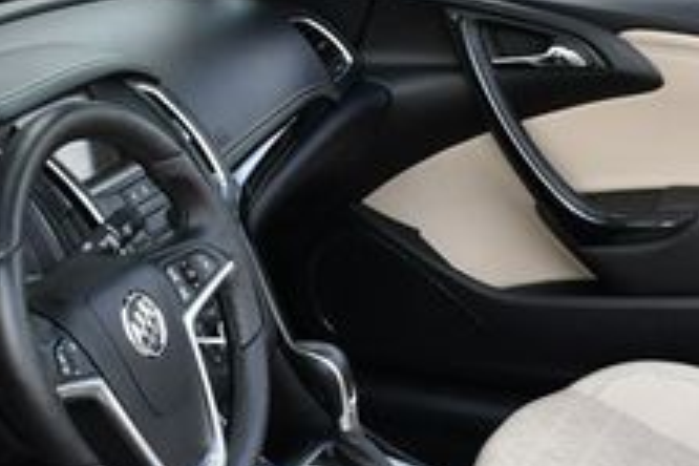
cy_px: 507
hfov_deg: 19.5
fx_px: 2019
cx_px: 551
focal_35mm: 104
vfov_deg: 12.9
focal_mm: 18
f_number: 5.6
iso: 360
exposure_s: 1/250
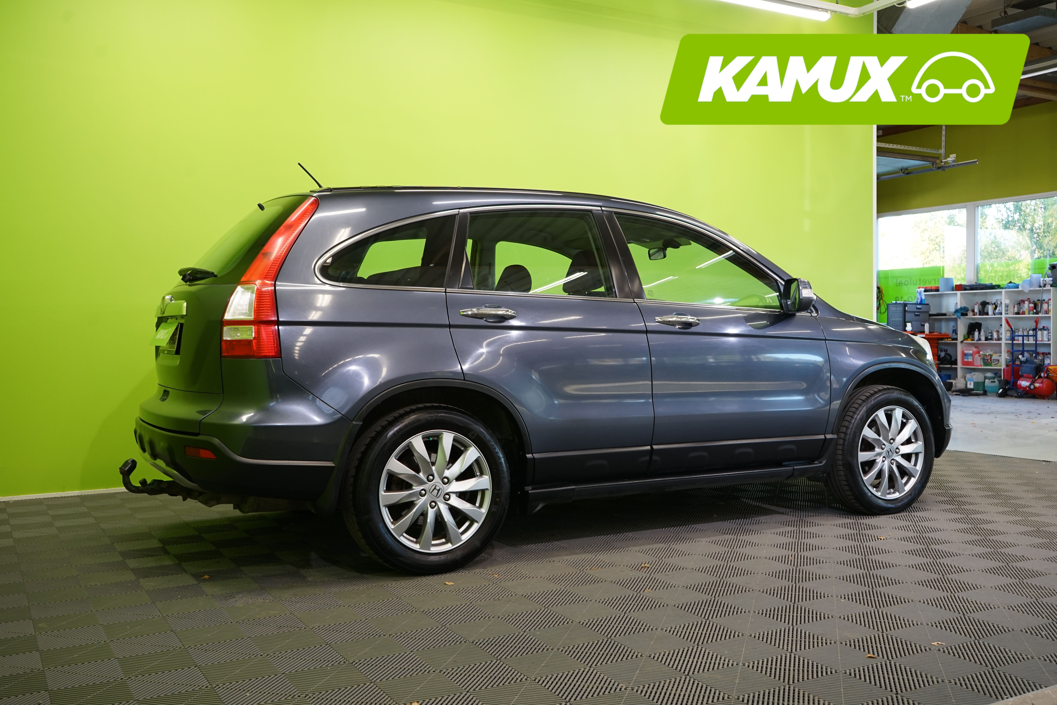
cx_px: 528
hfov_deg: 57.2
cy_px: 352
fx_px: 969
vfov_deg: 40.0
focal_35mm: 33
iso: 640
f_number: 6.3
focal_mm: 33
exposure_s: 1/30
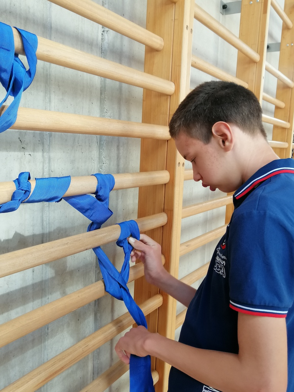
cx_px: 147
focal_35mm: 34
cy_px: 196
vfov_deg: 54.0
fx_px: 385
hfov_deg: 41.8
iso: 160
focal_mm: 3.95
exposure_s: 1/33.3
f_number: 1.8
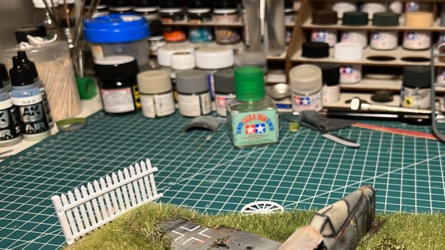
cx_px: 292
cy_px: 170
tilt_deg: -26.5
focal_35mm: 38
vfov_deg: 30.9
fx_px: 448
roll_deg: +1.8
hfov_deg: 51.9
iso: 125
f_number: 1.5
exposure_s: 1/50
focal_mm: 5.7
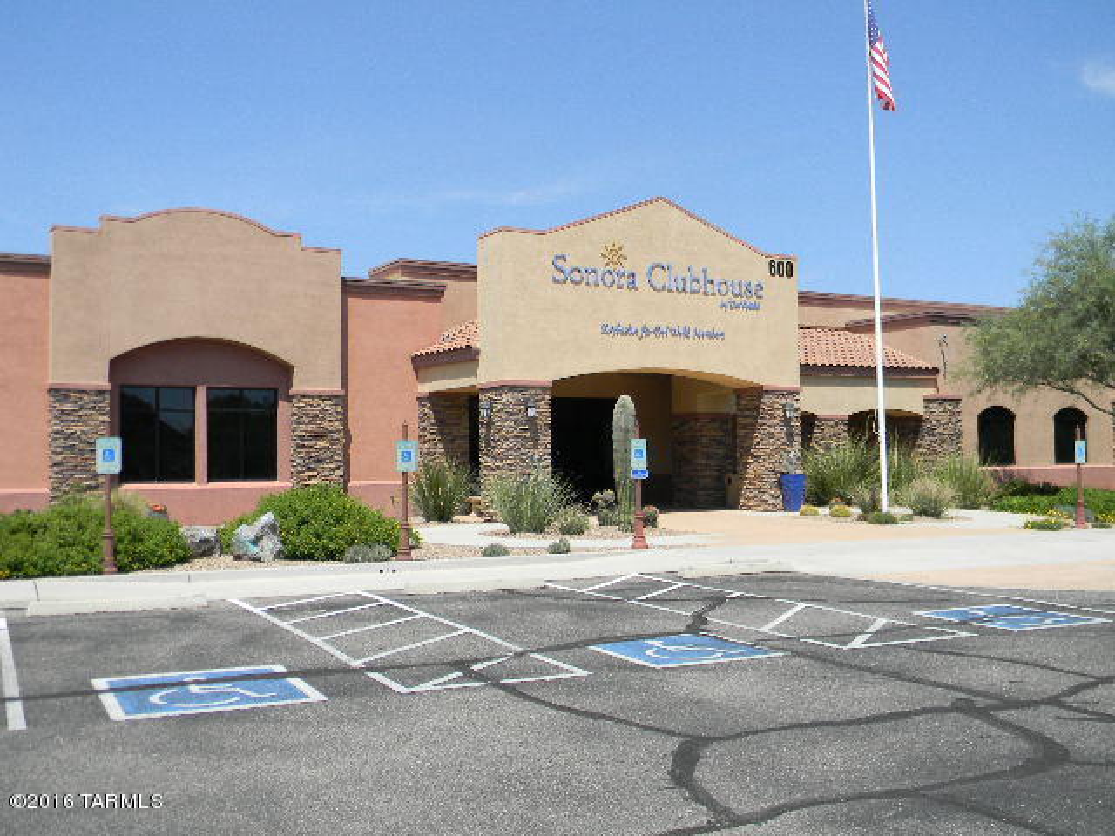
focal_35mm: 36
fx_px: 1160
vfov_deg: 39.7
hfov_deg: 51.4
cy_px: 418
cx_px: 558
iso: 80
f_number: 7.4
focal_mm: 6.4
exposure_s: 1/224
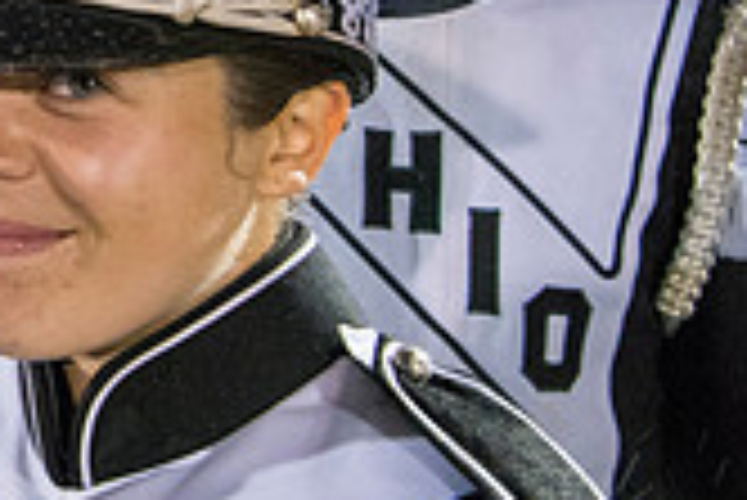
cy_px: -74
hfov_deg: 20.0
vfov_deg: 15.8
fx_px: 1744
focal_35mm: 84
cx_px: -454
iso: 5000
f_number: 5.6
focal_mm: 24
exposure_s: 1/200
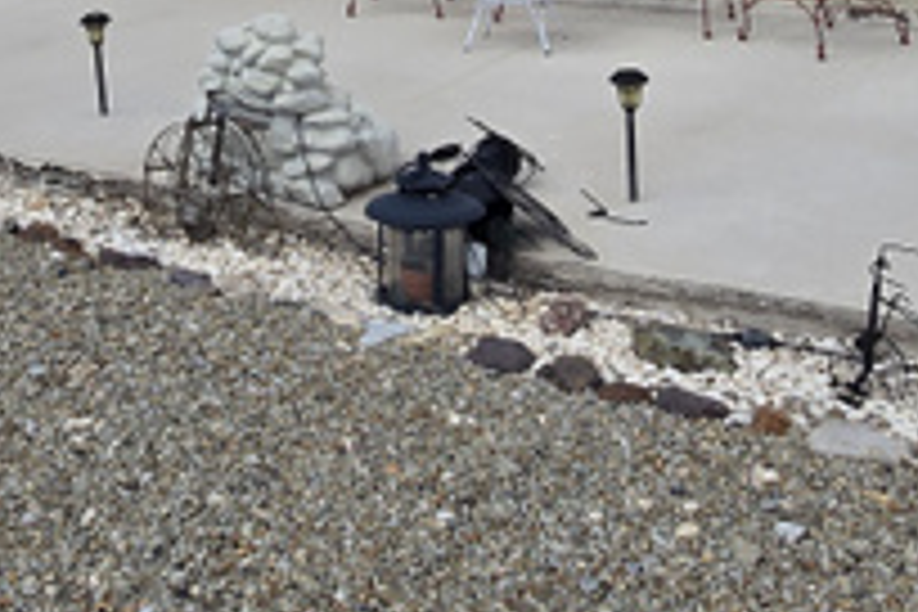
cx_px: 382
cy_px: -194
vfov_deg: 23.3
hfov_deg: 38.8
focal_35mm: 51
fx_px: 1300
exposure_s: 1/2271
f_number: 2.2
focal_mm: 2.2
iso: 50
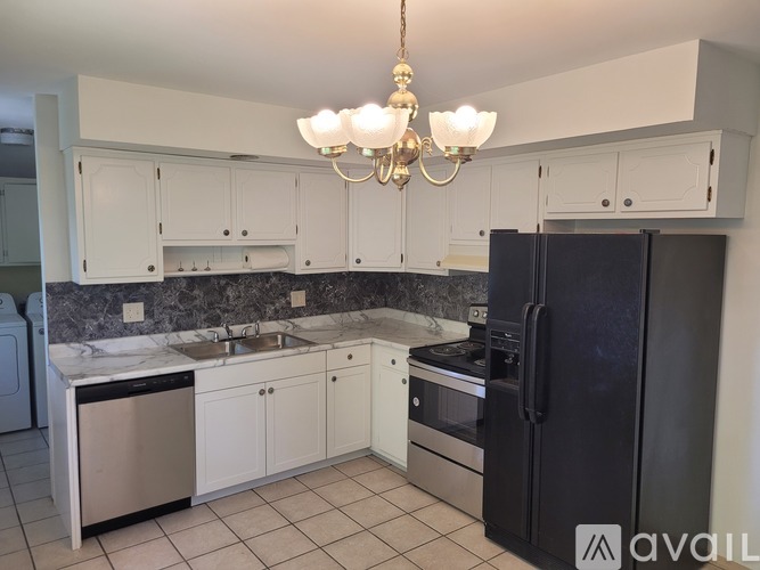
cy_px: 285
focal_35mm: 26
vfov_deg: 53.0
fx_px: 571
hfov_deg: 67.3
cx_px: 380
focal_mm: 5.4
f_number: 1.8
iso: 125
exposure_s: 1/120
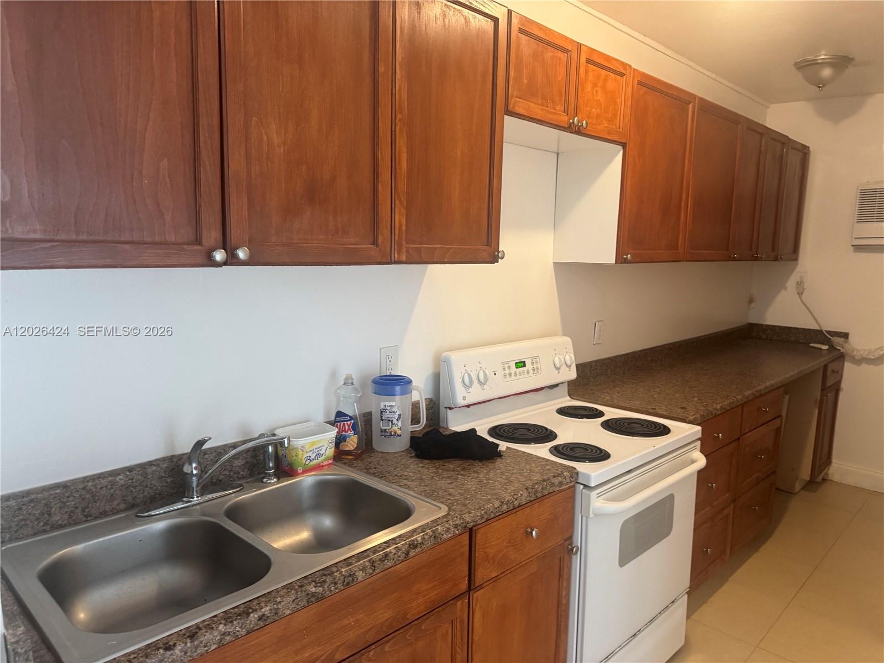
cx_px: 442
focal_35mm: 24
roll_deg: -1.3
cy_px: 332
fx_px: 613
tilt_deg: -8.5
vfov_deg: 56.8
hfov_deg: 71.6
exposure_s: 1/60
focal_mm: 6.76
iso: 400
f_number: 1.78
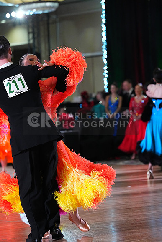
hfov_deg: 8.3
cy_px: 121
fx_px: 1120
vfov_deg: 12.4
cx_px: 81
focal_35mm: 166
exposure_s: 1/400
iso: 6400
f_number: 4.5
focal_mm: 166
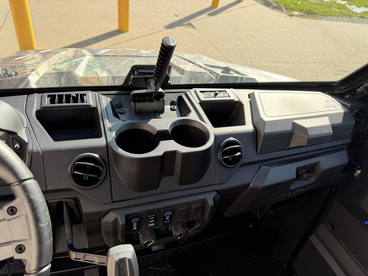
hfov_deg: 71.6
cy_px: 138
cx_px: 184
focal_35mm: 24
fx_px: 255
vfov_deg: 56.8
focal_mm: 6.76
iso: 80
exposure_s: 1/322
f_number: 1.78
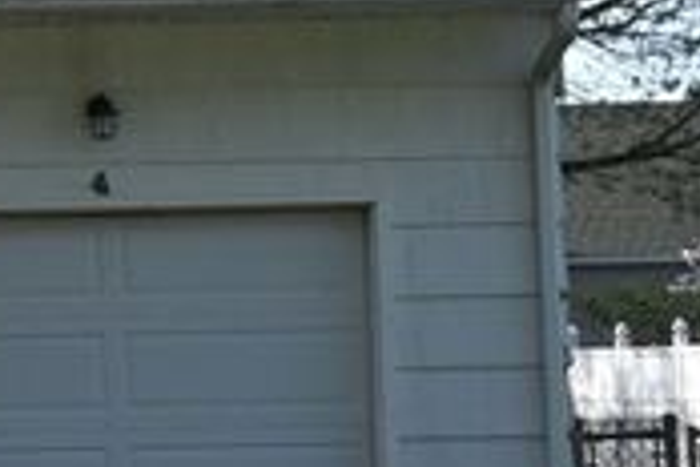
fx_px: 4122
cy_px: 95
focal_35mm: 212
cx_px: -957
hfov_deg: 8.8
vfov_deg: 6.5
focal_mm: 24
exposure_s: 1/500
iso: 400
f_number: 8
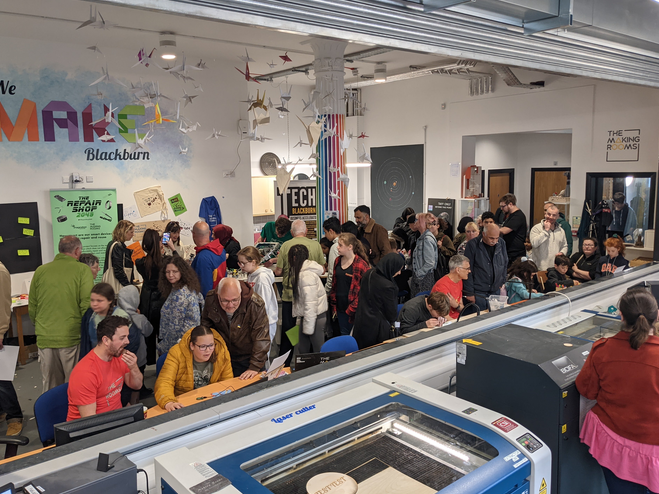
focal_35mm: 29
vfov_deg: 48.2
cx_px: 322
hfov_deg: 61.7
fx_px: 552
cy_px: 234
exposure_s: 1/49.9
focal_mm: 4.38
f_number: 1.73
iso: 61
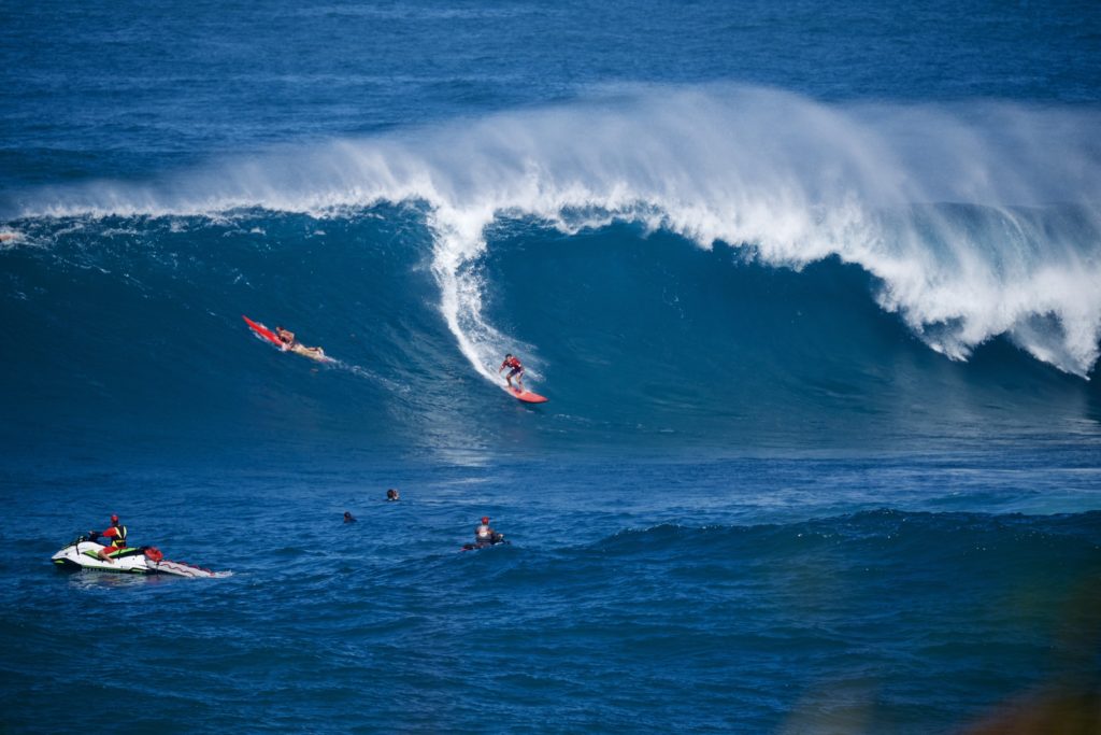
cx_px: 550
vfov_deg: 2.3
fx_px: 18351
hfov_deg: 3.4
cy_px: 368
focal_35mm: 600
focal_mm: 400
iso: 1000
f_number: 5.6
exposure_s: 1/4000
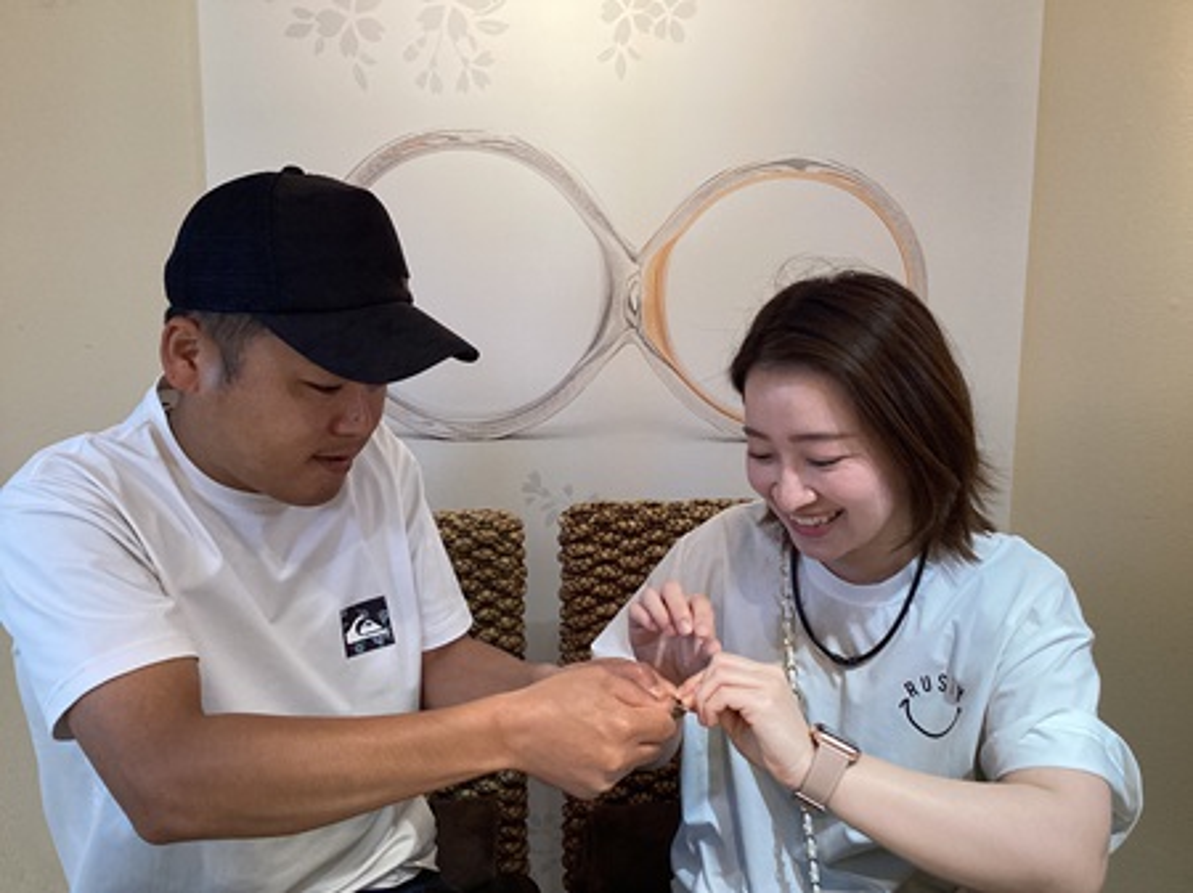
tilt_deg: -9.3
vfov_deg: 45.4
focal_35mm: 31
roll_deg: +0.5
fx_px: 1068
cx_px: 596
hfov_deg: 58.4
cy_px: 446
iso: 32
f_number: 2.4
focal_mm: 3.3
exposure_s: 1/120
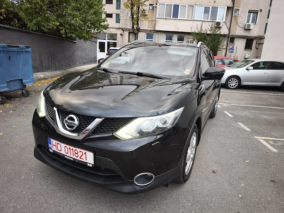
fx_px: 189
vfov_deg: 58.9
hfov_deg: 73.9
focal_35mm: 23
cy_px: 106
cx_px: 142
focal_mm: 6.57
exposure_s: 1/100
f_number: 1.6
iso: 160
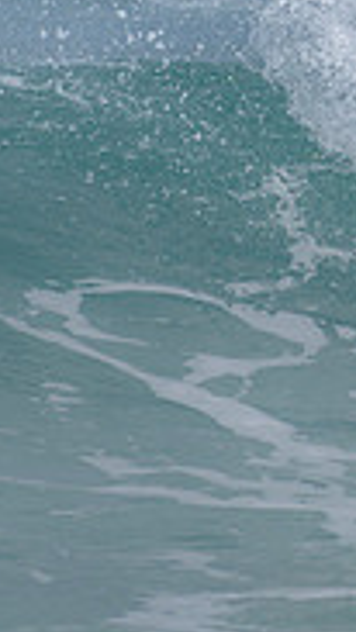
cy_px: -28
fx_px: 34068
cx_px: 667
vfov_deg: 1.1
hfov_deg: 0.6
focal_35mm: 2031
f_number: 5.6
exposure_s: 1/2000
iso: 200
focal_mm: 500
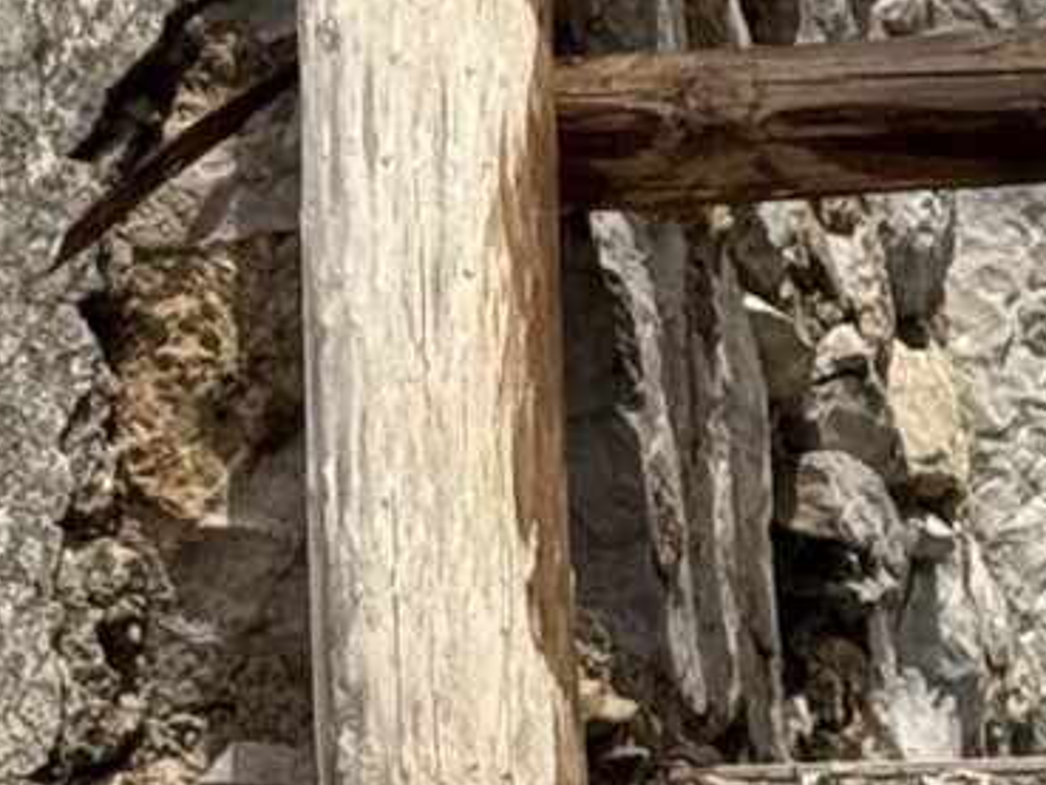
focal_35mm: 333
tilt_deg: +22.5
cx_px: -363
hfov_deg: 5.9
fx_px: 10066
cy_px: -1295
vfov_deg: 4.3
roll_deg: +0.0
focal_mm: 6.76
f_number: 1.78
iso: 80
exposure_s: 1/7874
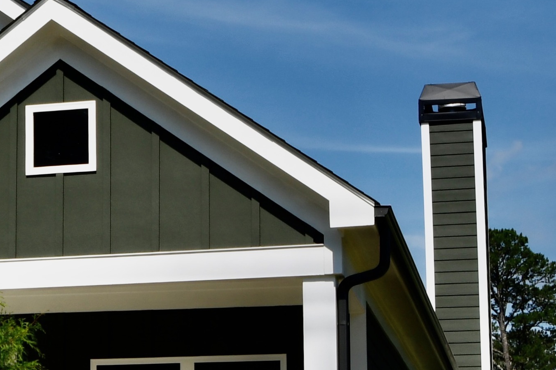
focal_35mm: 82
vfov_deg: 16.5
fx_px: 1266
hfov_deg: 23.6
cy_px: 294
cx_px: -8
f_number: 10
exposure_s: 1/400
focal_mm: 24
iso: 100
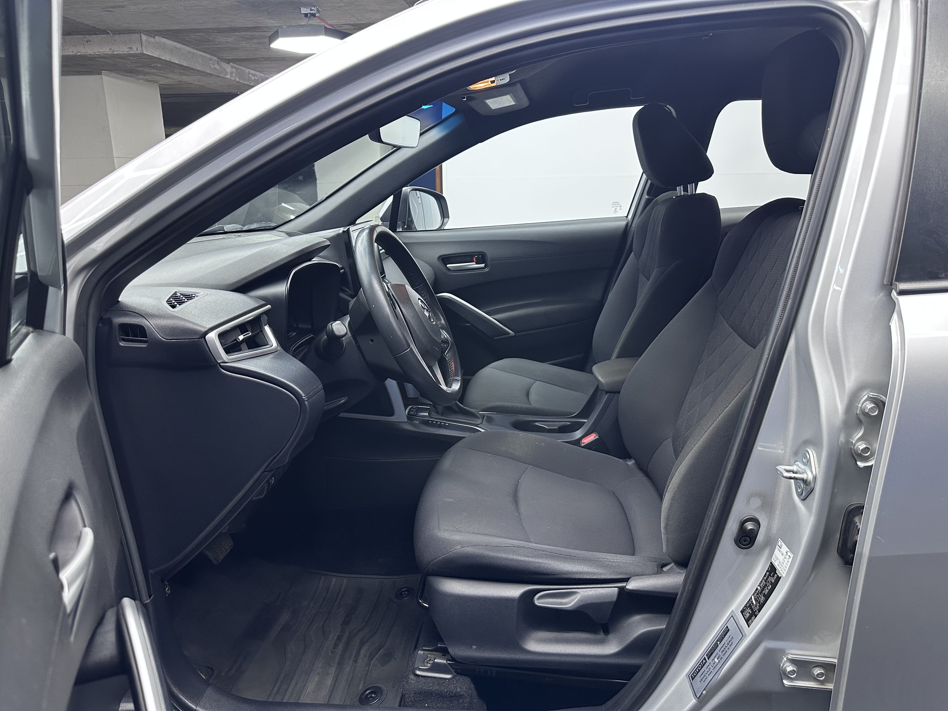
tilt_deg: -14.6
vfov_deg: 56.8
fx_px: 657
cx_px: 474
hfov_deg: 71.6
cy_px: 356
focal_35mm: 24
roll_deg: +0.7
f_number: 1.78
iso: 200
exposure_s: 1/50
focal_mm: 6.86
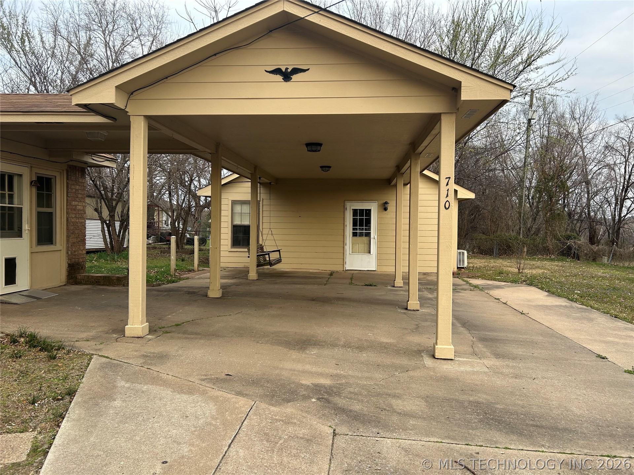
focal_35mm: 26
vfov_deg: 53.1
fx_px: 476
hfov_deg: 67.3
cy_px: 238
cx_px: 317
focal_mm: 5.7
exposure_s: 1/346
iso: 50
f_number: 1.5
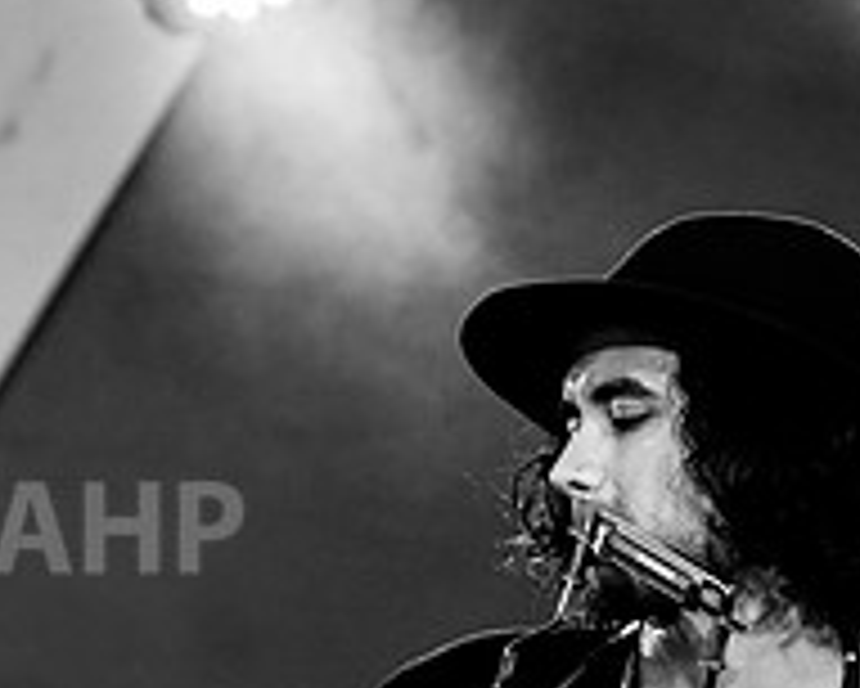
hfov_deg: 7.8
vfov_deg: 6.2
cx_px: 558
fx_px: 6315
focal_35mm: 248
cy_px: 832
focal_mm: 112
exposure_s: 1/500
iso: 1600
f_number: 5
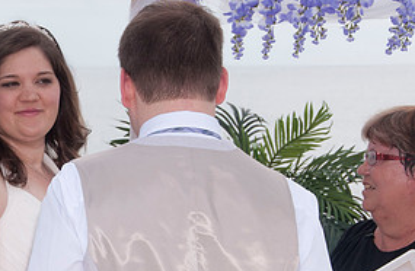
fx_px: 2268
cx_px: -29
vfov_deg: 6.8
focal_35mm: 198
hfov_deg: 10.3
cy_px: 203
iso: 100
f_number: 10
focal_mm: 56
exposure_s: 1/250
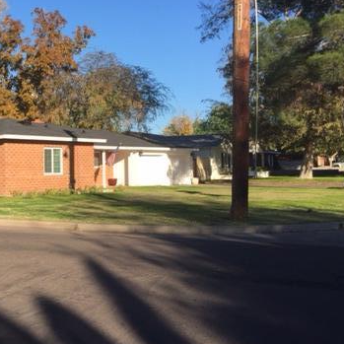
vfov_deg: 36.1
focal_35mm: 47
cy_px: 163
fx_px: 528
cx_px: 38
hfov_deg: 34.2
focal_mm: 4.15
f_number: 2.2
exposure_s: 1/1464
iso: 32
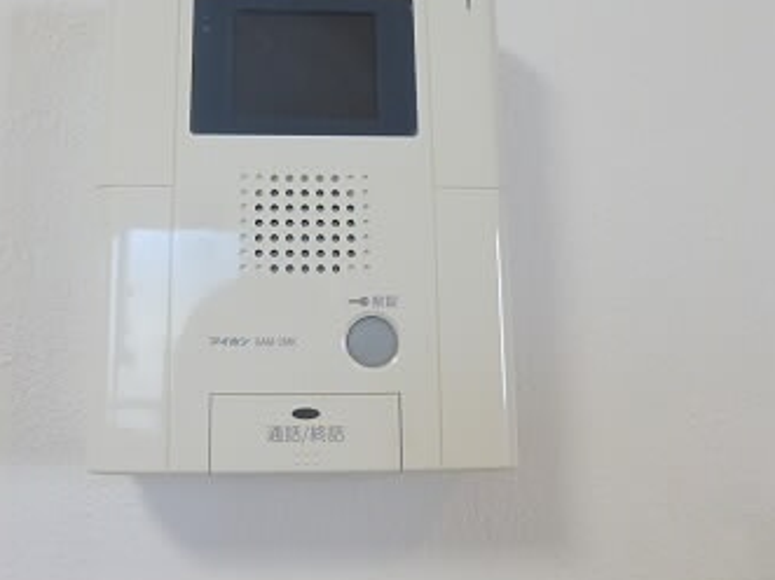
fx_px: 761
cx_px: 295
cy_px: 223
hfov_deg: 53.4
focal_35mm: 34
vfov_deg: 41.5
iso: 200
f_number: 3.1
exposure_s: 1/60
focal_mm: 4.5
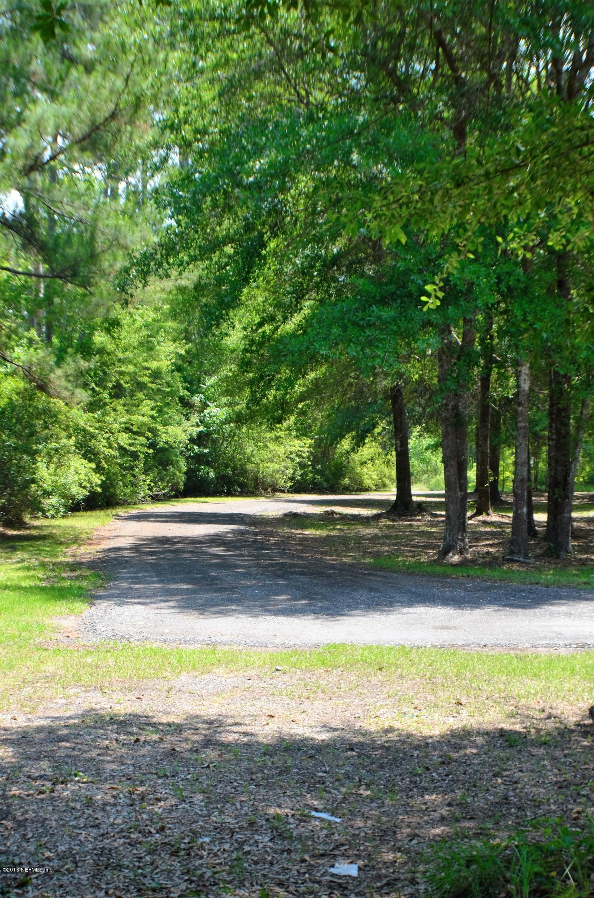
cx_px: 297
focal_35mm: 82
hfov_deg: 16.5
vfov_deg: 24.7
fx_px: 2052
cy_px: 449
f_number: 7.1
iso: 200
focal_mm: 55
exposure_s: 1/200
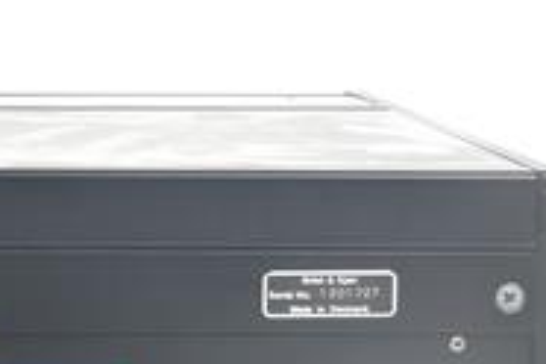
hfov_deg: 13.0
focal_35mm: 150
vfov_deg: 9.2
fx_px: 2269
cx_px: -279
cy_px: 276
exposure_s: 1/160
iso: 200
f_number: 13
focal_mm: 31
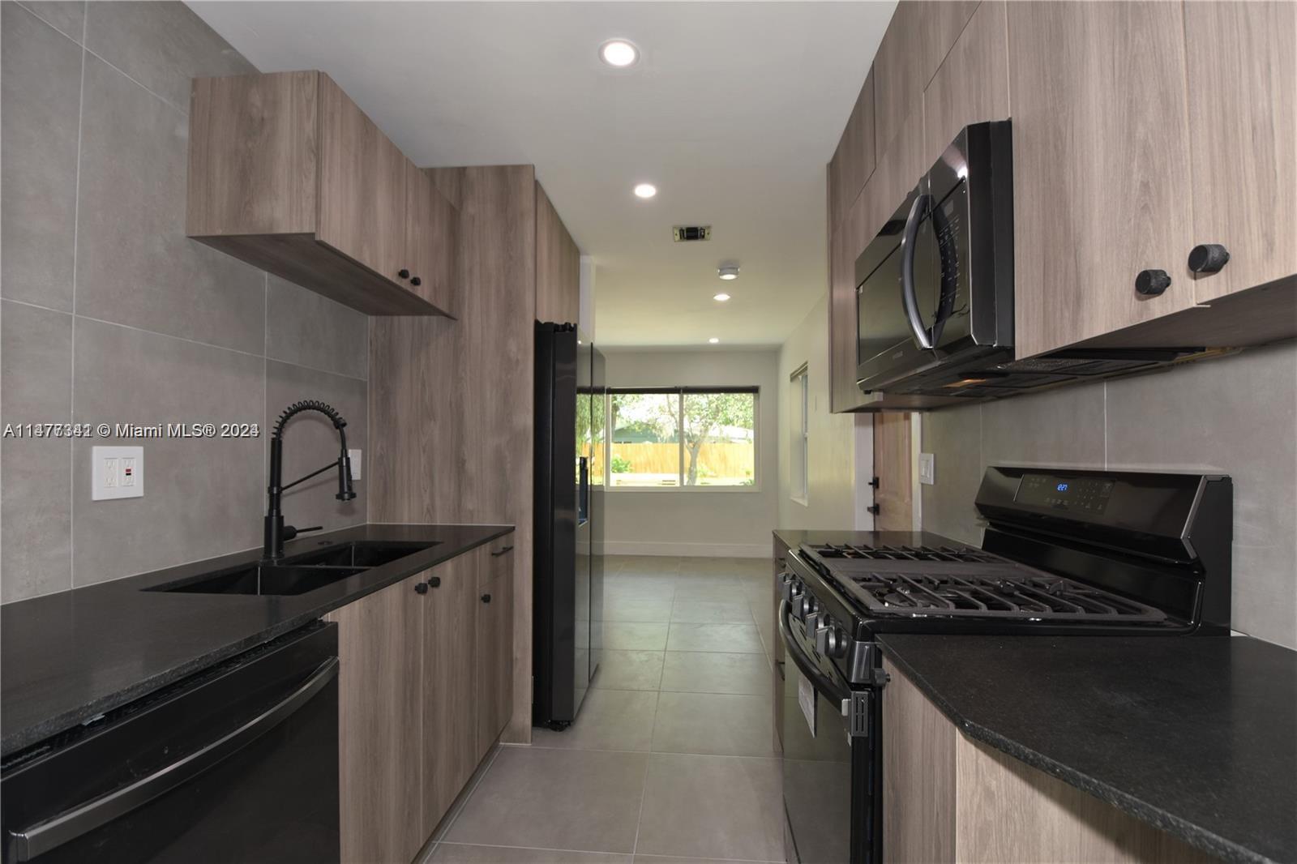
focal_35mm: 15
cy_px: 432
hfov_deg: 100.4
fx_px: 540
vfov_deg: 77.3
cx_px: 648
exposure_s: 1/60
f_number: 5
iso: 200
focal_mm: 10
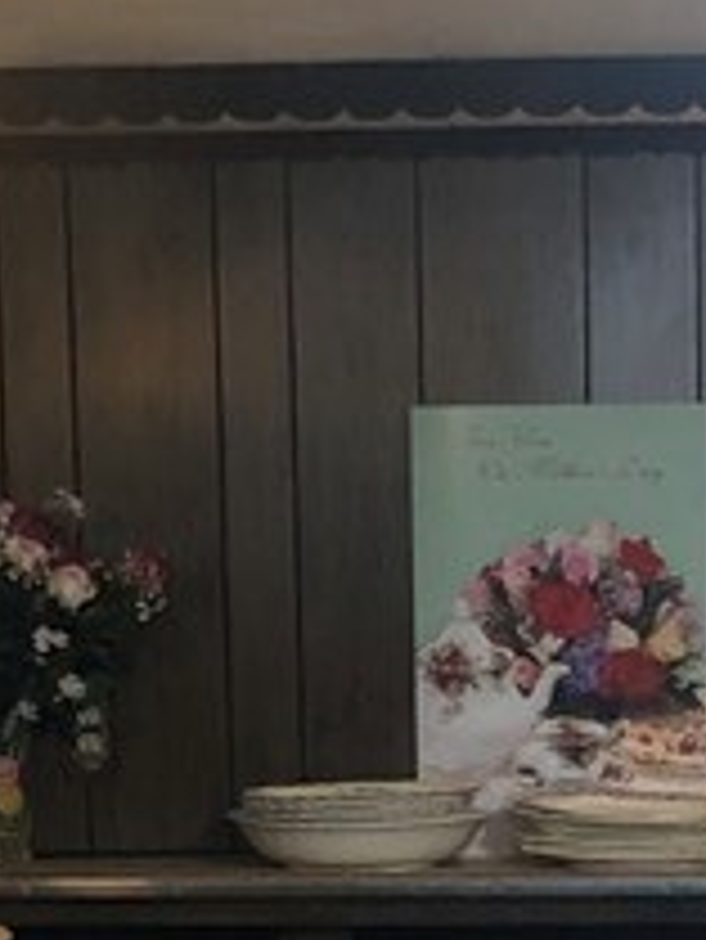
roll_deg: +0.2
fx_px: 3722
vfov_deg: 13.9
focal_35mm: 137
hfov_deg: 10.8
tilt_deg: -9.7
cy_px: 1169
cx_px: 630
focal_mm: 3.99
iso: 100
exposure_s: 1/13
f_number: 1.8
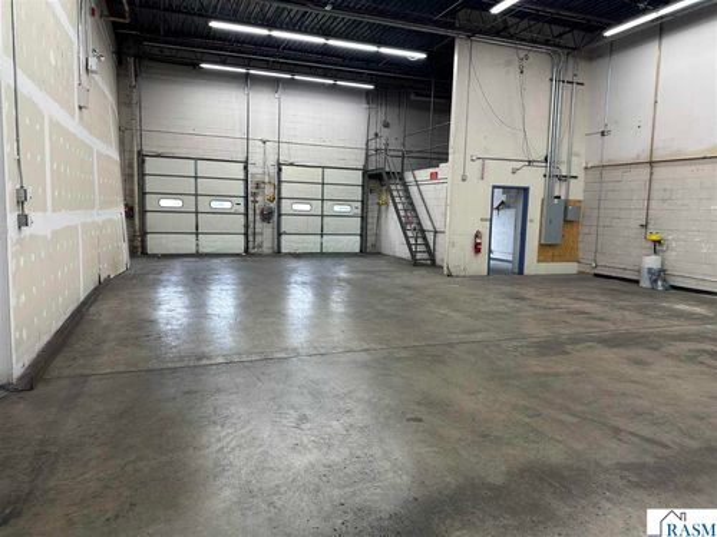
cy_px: 268
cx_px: 358
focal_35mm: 24
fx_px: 497
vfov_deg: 56.8
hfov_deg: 71.6
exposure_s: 1/60
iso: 125
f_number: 1.78
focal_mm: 6.86
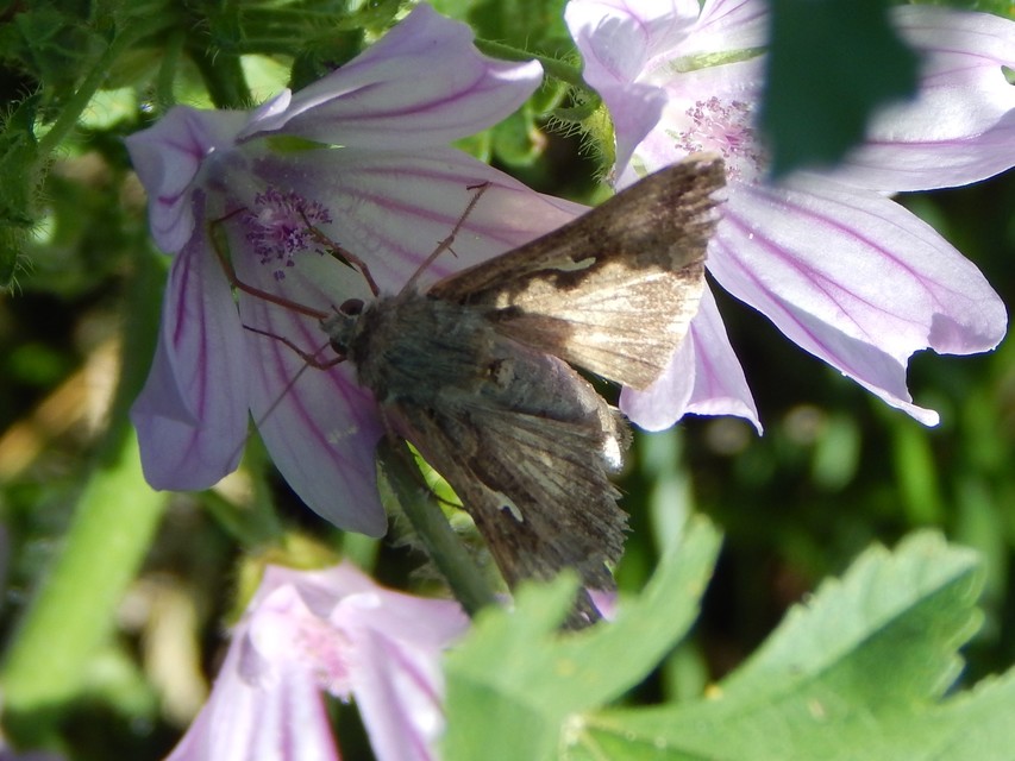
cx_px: 508
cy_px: 380
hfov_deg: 12.3
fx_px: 4692
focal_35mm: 160
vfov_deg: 9.3
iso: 125
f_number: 5.1
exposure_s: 1/320
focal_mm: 28.7
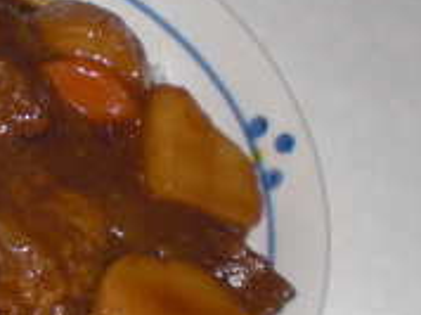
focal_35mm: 137
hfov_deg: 13.7
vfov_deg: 10.8
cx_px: -177
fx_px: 1664
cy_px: 213
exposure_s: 1/60
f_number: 3.1
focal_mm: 6.3
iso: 64
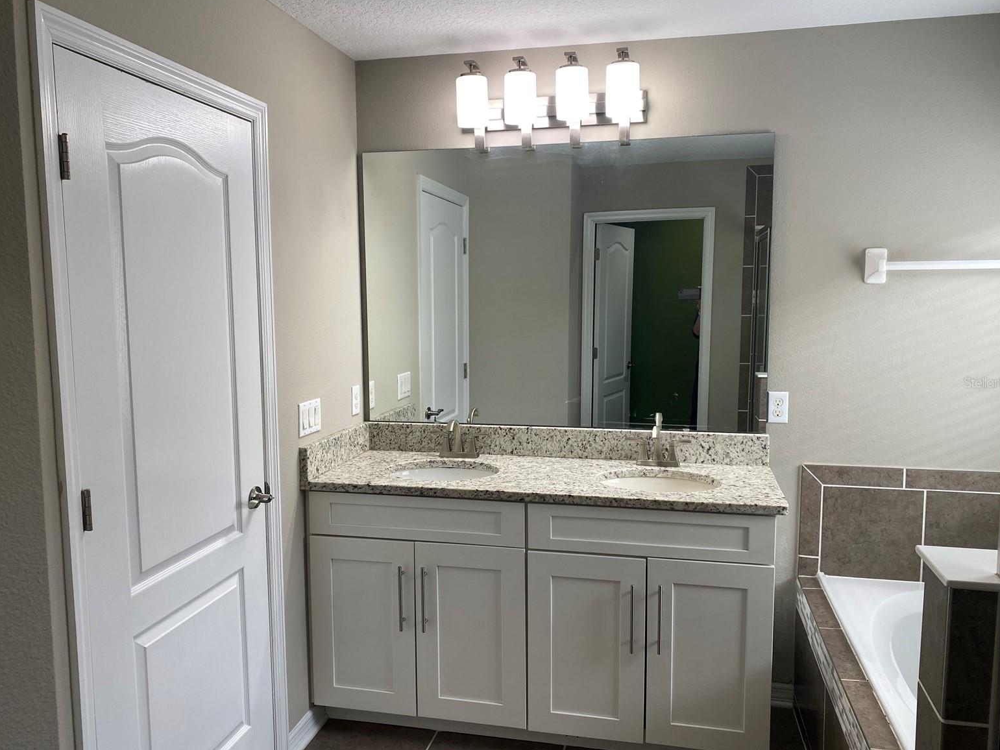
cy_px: 382
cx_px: 506
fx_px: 780
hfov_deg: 65.3
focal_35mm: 27
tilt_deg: -5.4
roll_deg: +0.3
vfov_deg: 51.4
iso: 80
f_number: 1.8
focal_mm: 4.25
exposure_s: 1/120
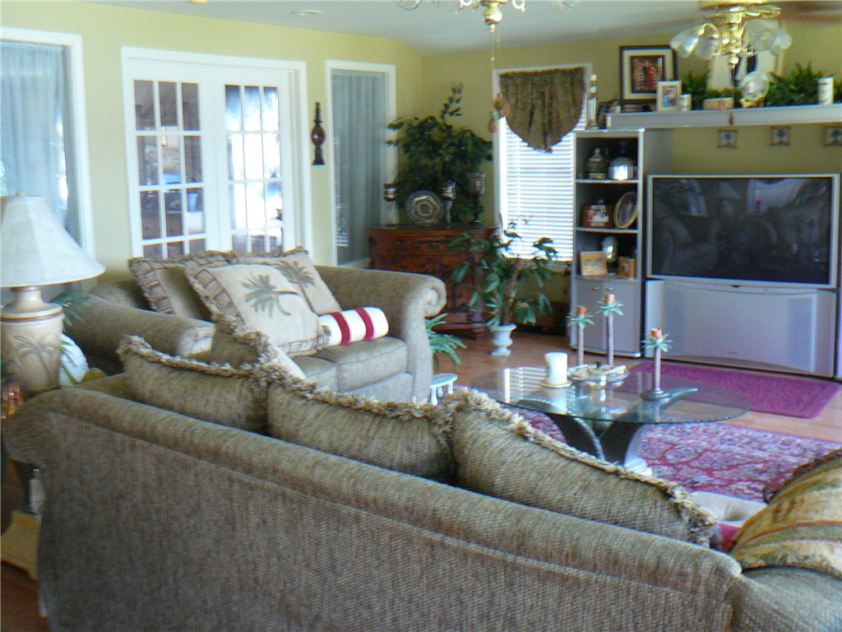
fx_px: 851
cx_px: 421
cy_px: 316
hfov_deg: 52.6
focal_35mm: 35
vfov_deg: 40.7
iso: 200
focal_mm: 5.2
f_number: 2.8
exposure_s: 1/13
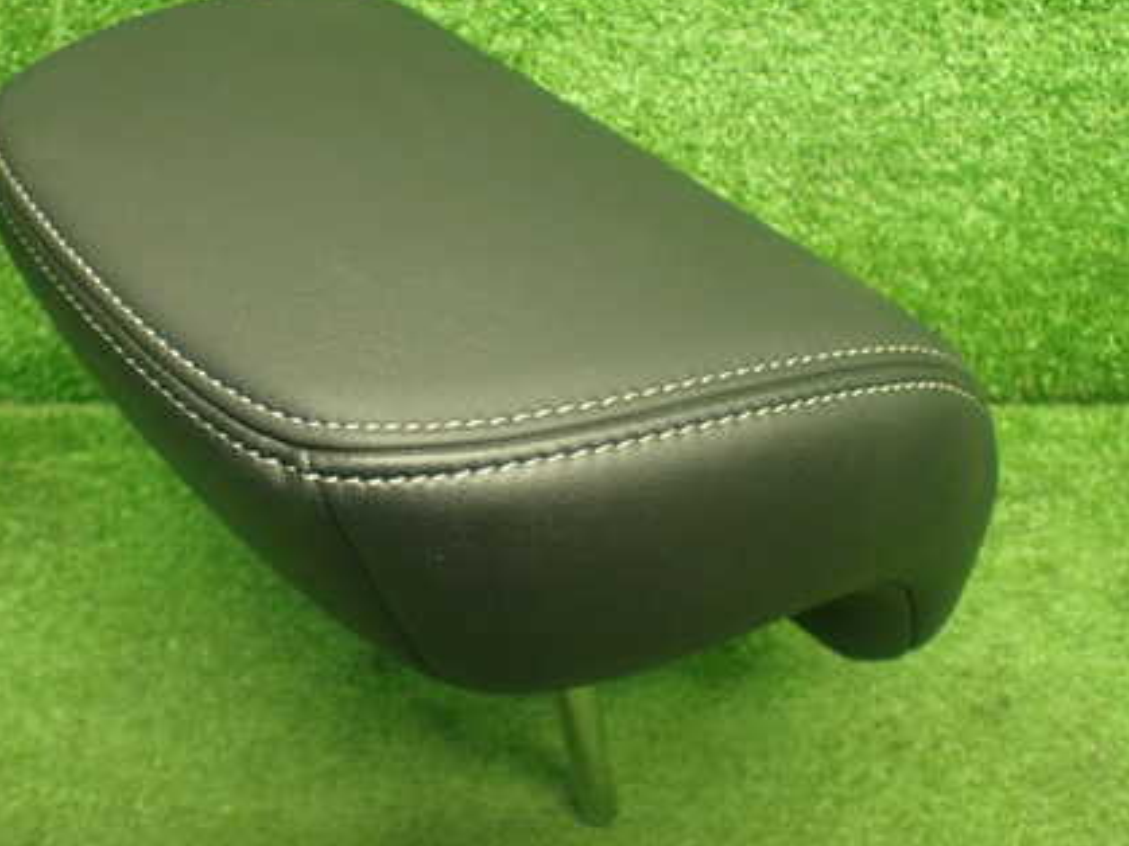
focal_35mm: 43
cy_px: 356
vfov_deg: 33.5
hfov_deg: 43.7
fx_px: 1402
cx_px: 477
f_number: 2.3
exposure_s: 1/80
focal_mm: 5.4
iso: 800
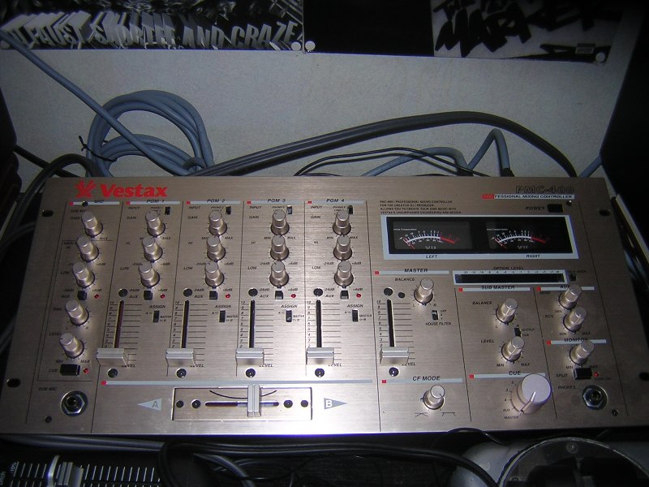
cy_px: 244
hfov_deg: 51.4
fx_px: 675
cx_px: 324
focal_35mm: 36
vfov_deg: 39.7
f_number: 2.6
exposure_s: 1/60.1
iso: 100
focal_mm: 4.7
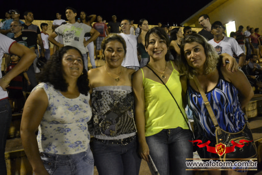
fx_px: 218
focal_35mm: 30
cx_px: 131
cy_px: 88
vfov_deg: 43.6
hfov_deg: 61.9
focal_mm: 20
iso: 3200
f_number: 3.5
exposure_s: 1/30
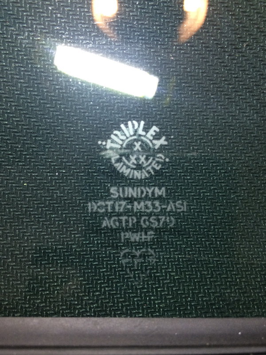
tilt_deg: -48.5
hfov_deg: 48.2
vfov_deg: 61.7
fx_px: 297
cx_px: 133
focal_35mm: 29
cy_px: 178
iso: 100
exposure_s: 1/30
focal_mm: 4.15
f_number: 2.2
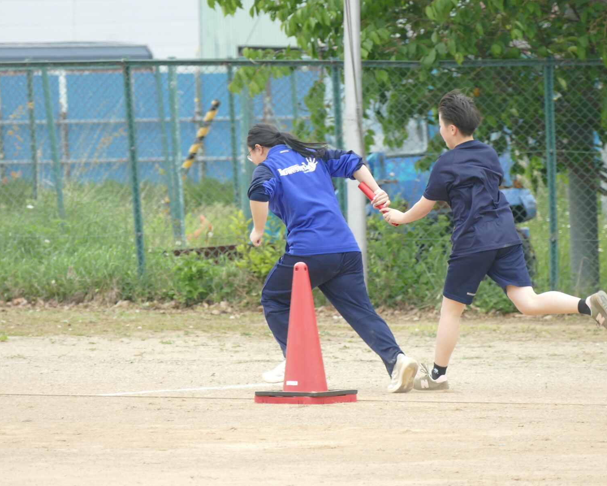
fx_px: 8120
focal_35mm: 452
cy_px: 243
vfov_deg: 3.4
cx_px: 351
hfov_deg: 4.3
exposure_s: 1/500
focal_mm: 145.95
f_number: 4
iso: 250
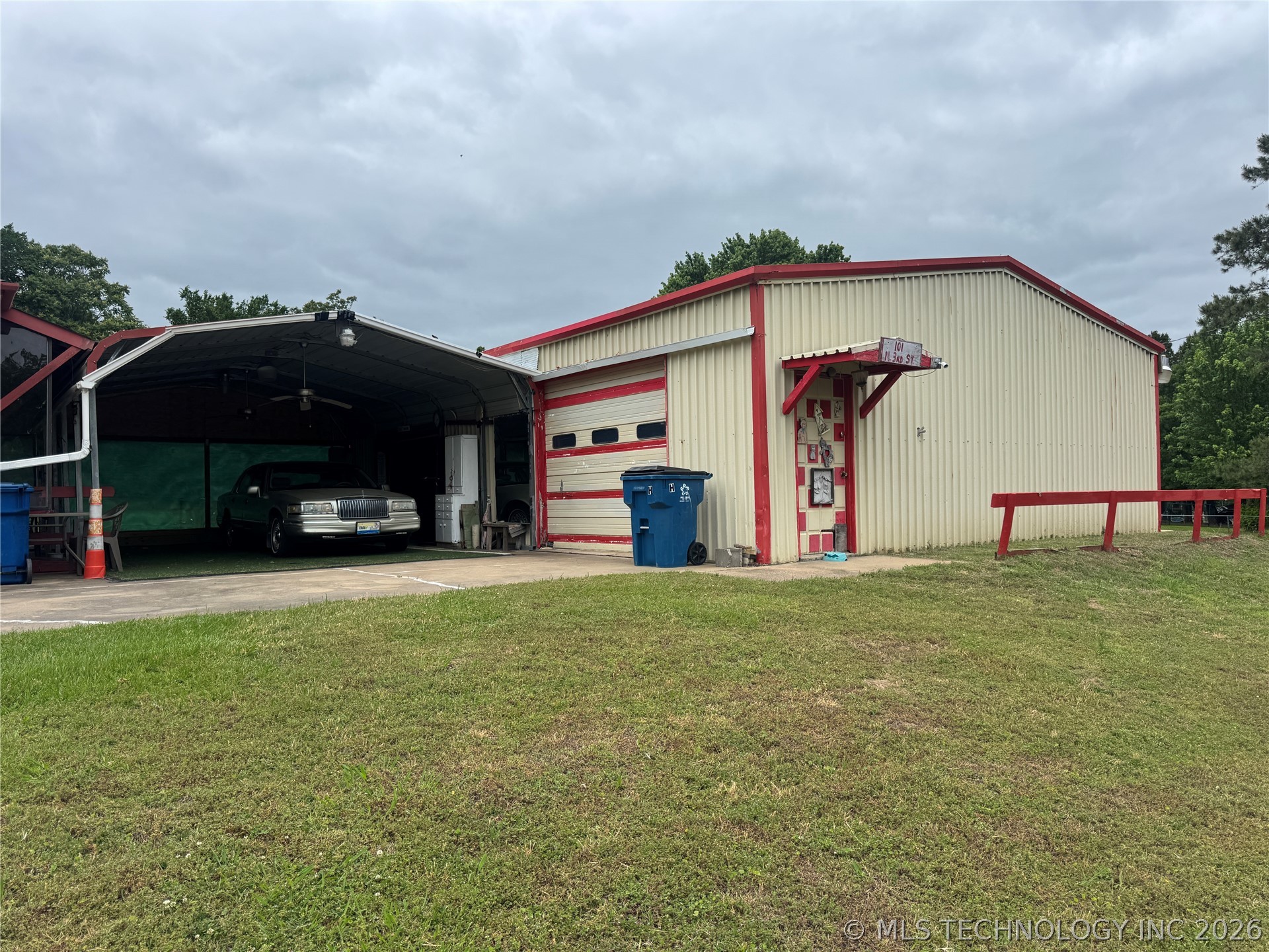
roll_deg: +1.5
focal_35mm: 24
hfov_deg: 71.6
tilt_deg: +0.3
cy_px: 476
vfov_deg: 56.8
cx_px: 634
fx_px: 880
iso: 80
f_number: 1.78
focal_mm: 6.76
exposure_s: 1/2041
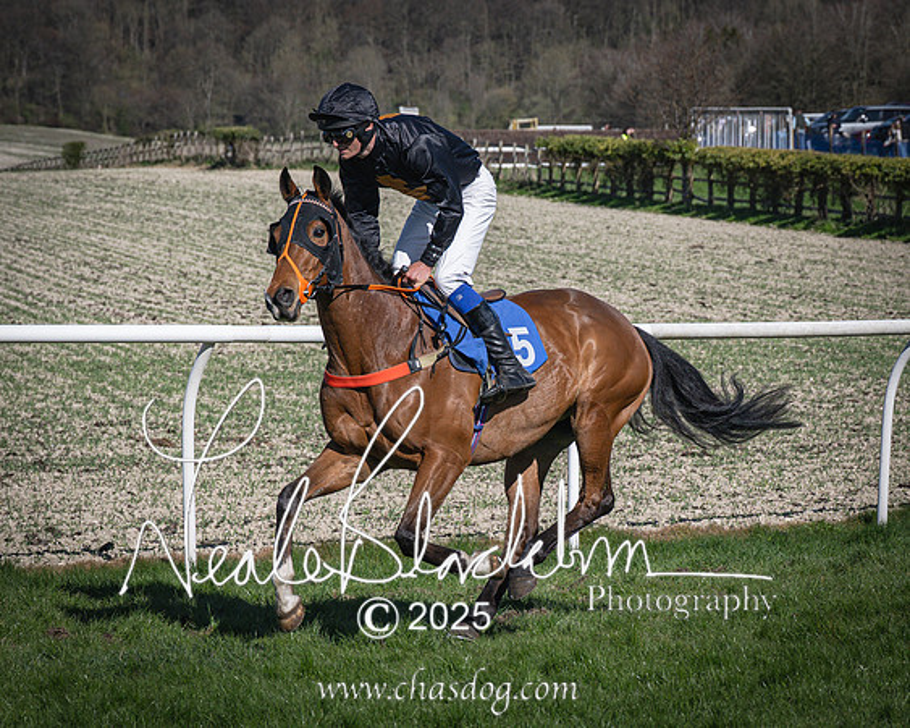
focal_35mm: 166
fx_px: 4481
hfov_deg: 11.6
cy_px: 400
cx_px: 473
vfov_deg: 9.3
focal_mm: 70
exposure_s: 1/3200
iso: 200
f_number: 4
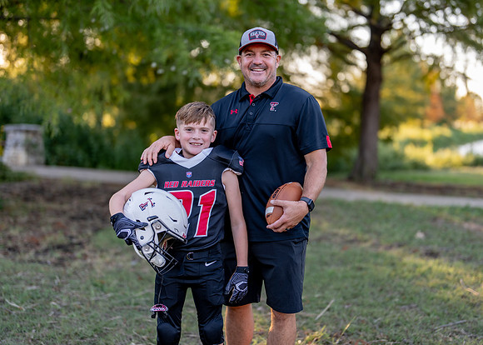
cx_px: 249
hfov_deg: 33.9
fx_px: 793
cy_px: 161
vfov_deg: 24.5
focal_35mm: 58
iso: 100
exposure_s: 1/400
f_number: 1.2
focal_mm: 50
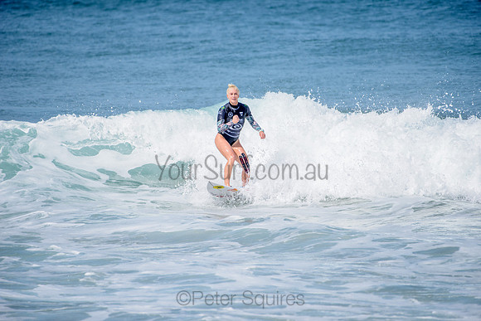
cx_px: 240
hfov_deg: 4.1
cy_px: 160
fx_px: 6682
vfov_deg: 2.8
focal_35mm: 500
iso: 250
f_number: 6.3
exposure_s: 1/2500
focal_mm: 500
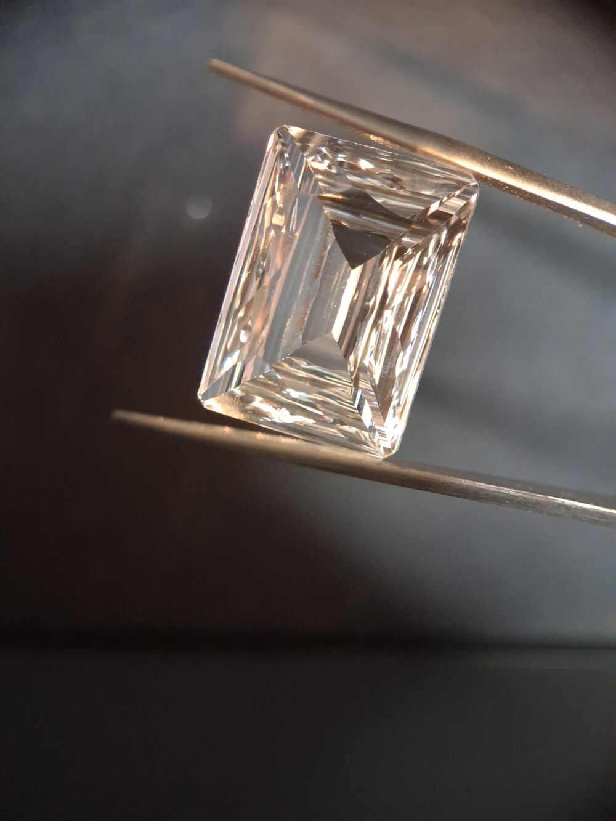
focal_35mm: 26
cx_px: 308
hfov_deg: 53.1
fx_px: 617
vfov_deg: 67.3
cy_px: 410
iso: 1250
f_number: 1.8
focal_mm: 3.98
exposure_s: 1/10
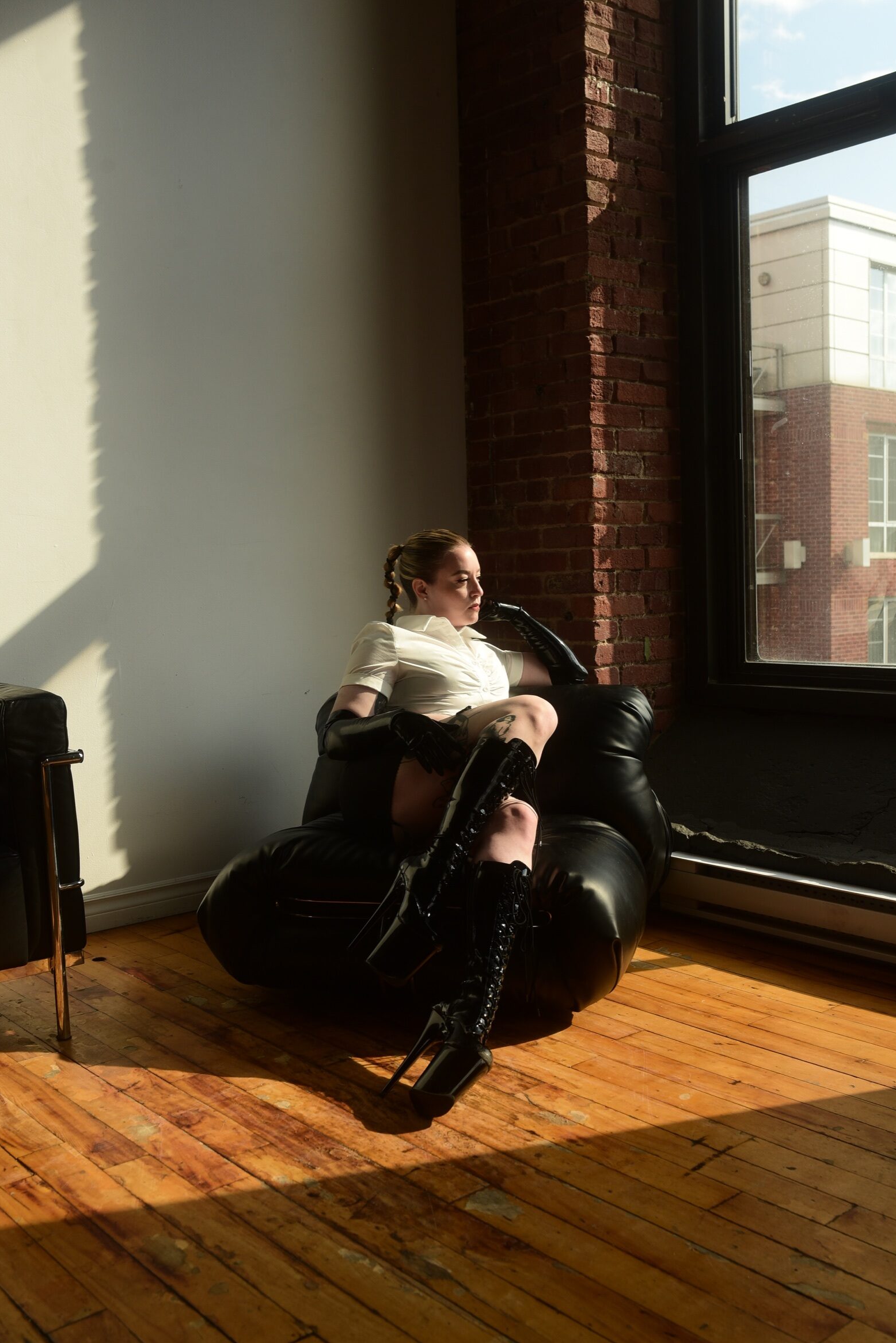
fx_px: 1344
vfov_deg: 53.1
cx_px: 460
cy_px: 690
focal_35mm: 36
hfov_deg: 36.9
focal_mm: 35
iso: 320
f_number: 8
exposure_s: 1/125
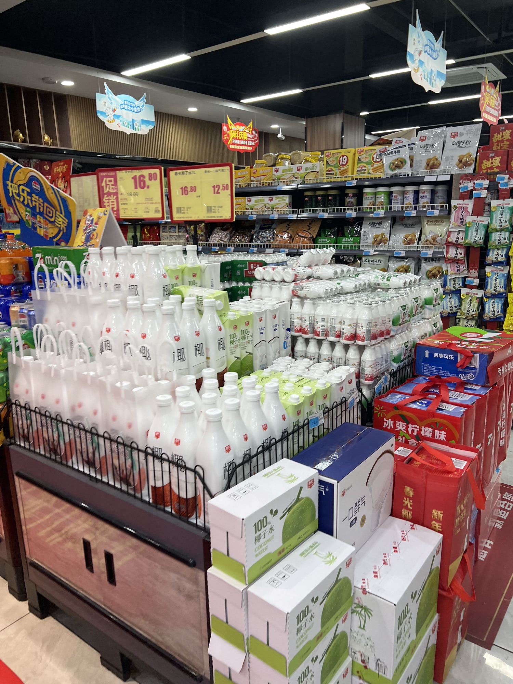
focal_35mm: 26
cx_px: 256
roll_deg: +3.5
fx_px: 514
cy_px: 342
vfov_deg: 67.3
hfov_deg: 53.1
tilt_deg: -17.6
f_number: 1.5
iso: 80
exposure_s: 1/121
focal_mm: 5.7
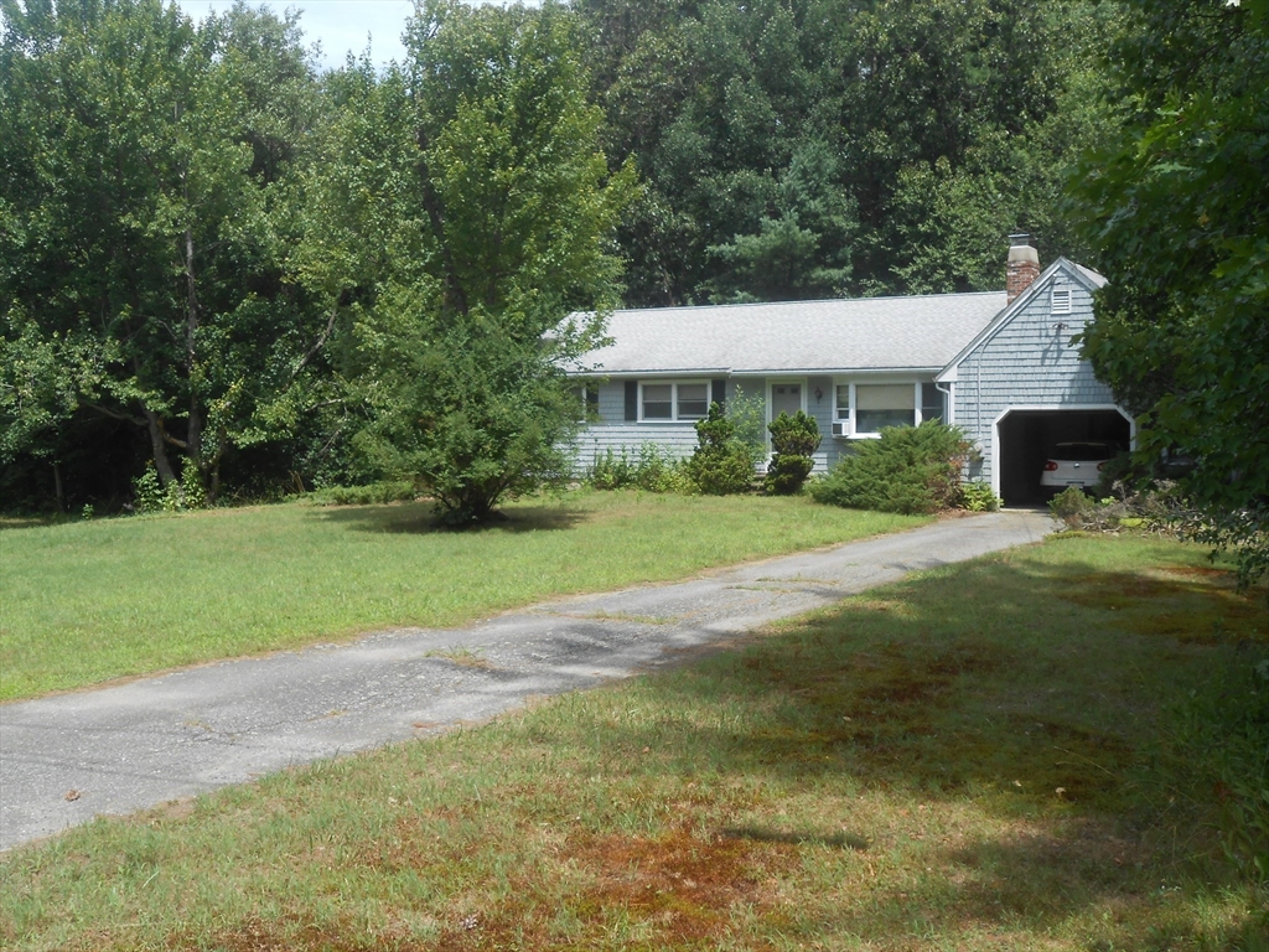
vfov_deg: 37.7
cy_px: 476
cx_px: 634
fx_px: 1393
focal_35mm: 38
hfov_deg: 49.0
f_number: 4.2
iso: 80
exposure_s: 1/400
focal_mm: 6.8
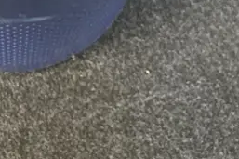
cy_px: -245
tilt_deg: -57.9
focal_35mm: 116
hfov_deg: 17.4
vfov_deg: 10.0
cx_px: 19
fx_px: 770
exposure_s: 1/33
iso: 250
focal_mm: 3.99
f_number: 1.8
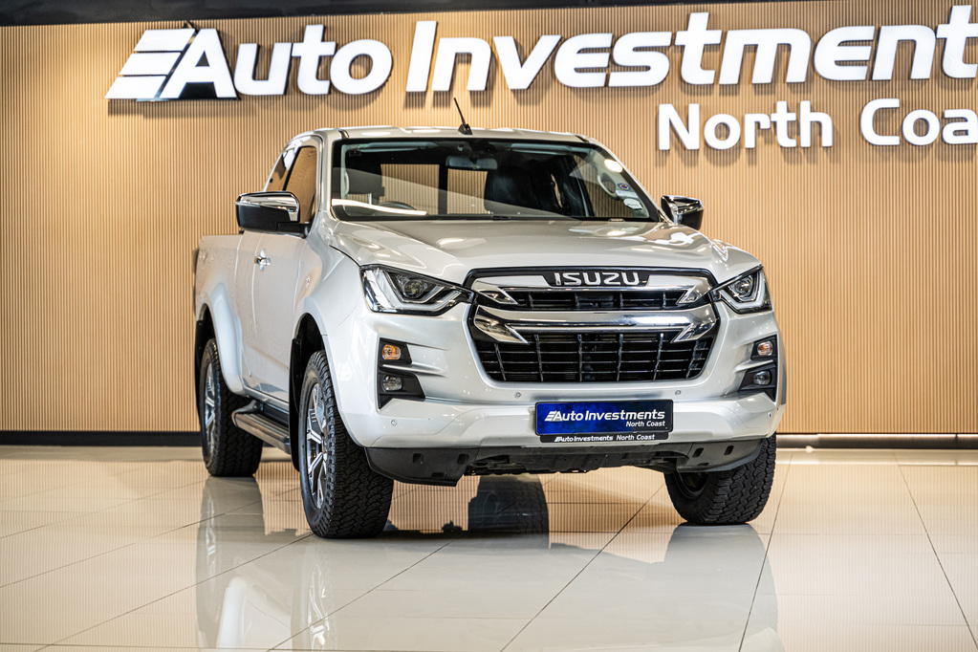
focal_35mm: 75
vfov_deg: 18.2
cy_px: 326
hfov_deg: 27.0
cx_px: 489
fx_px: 2037
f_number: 3.5
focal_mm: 75
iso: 640
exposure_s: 1/160
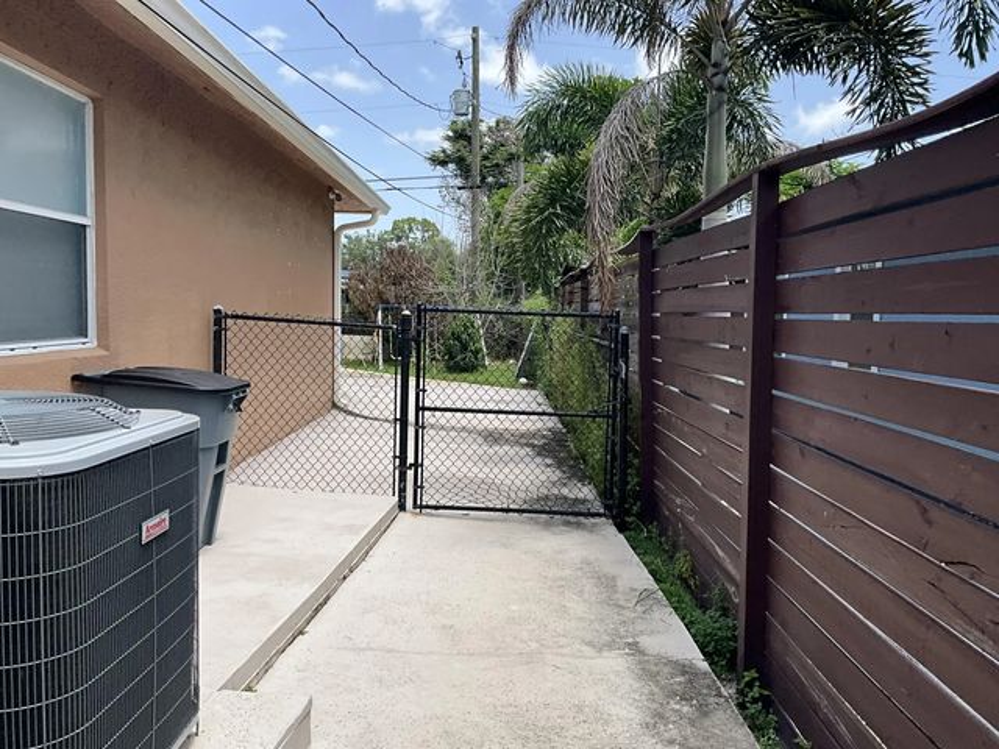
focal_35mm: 29
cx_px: 500
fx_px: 837
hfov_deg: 61.7
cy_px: 374
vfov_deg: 48.2
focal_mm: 3
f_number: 1.8
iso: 25
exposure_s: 1/1121
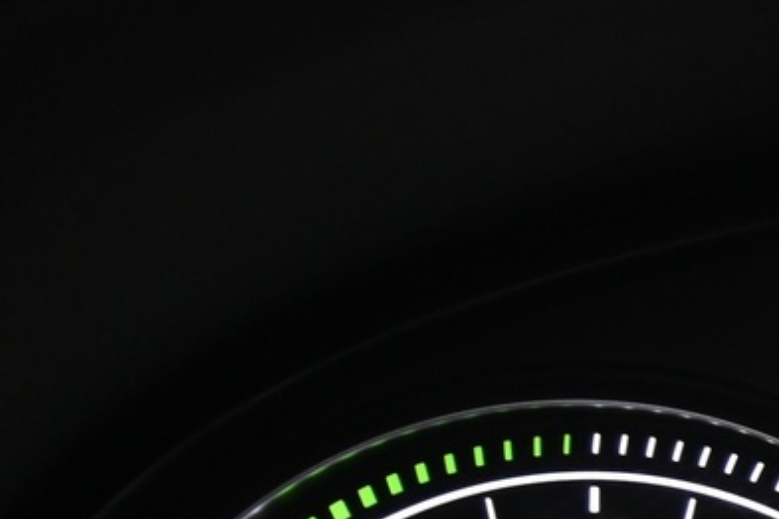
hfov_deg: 7.7
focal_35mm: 256
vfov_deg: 5.3
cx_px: 1499
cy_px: 830
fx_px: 5539
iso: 2000
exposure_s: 1/40
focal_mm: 62
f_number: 4
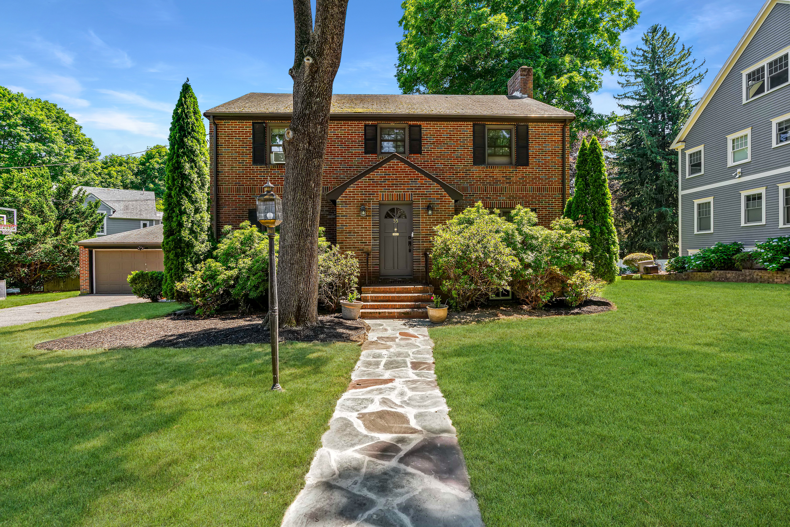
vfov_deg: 73.8
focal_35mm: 16
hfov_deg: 96.7
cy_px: 264
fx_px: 351
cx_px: 395
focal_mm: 16
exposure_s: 1/40
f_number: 7.1
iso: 125
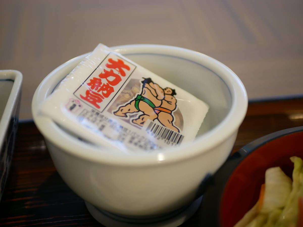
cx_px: 152
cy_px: 114
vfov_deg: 29.1
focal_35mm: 50
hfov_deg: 38.2
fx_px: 438
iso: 800
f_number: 1.8
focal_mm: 25
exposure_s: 1/60
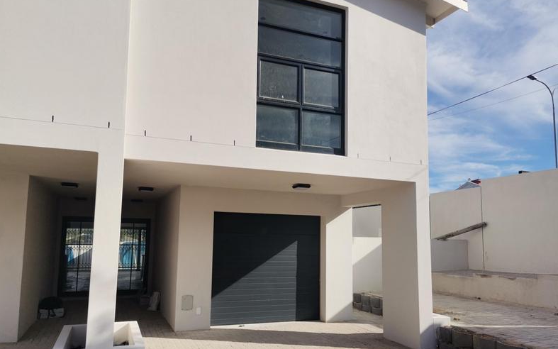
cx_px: 277
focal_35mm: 28
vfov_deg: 44.5
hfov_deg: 66.5
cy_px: 196
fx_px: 426
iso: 50
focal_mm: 4.75
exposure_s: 1/2004
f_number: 1.8
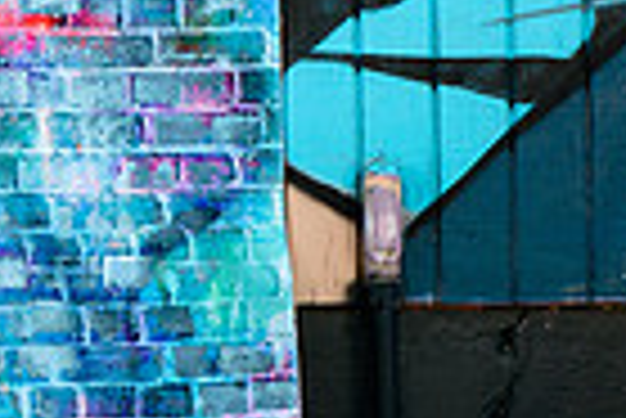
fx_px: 5814
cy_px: 34
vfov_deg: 4.1
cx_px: -486
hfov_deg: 6.0
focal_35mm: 334
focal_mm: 80
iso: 125
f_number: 5.6
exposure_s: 1/320
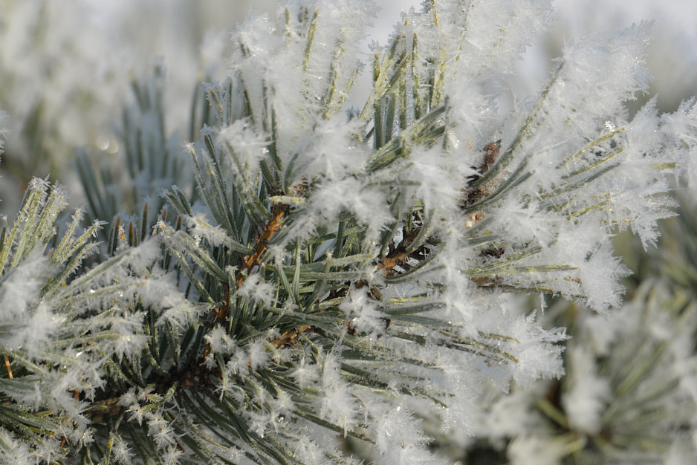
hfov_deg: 2.0
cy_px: 279
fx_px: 19811
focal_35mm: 1023
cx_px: 147
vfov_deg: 1.3
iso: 100
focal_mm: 600
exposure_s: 1/160
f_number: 8
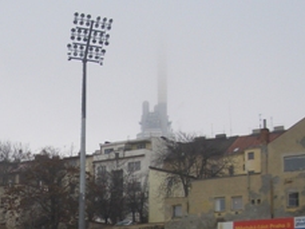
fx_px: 802
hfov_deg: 21.2
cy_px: 215
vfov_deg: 16.0
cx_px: 41
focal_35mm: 91
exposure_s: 1/100
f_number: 2.6
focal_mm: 5.8
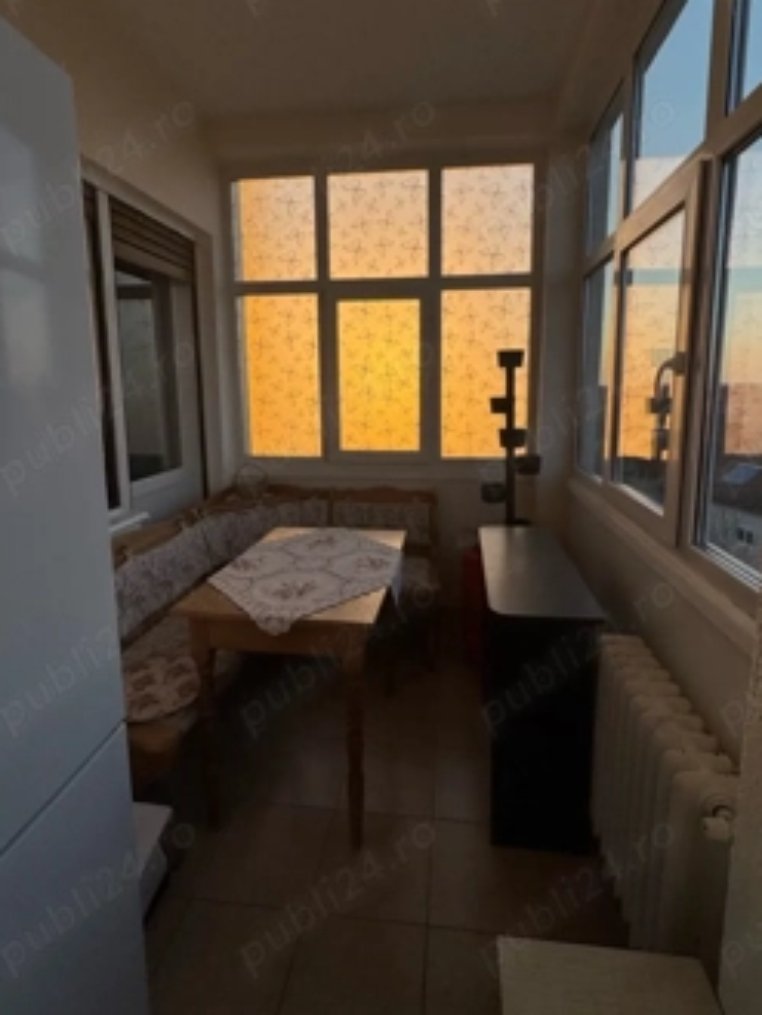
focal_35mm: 17
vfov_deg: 90.6
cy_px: 450
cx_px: 398
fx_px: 499
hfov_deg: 74.7
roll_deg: +0.0
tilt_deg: -6.7
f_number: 2.2
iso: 40
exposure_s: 1/849
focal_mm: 2.22
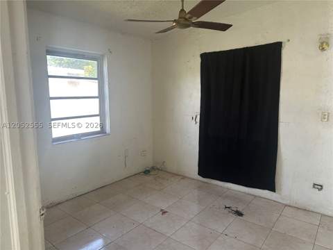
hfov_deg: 71.6
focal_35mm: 24
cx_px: 166
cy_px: 125
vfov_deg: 56.8
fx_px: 231
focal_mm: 6.86
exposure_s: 1/121
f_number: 1.78
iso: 160
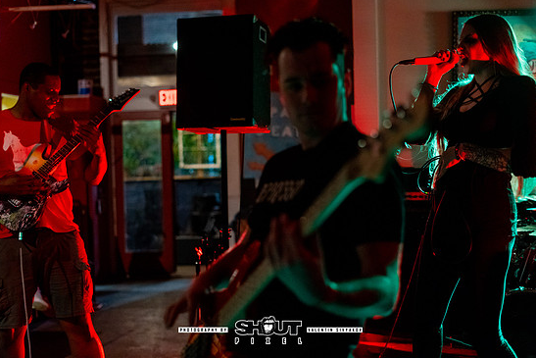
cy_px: 171
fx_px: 789
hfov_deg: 37.5
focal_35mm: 53
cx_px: 270
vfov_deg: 25.5
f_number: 2
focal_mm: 50
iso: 3200
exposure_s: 1/160
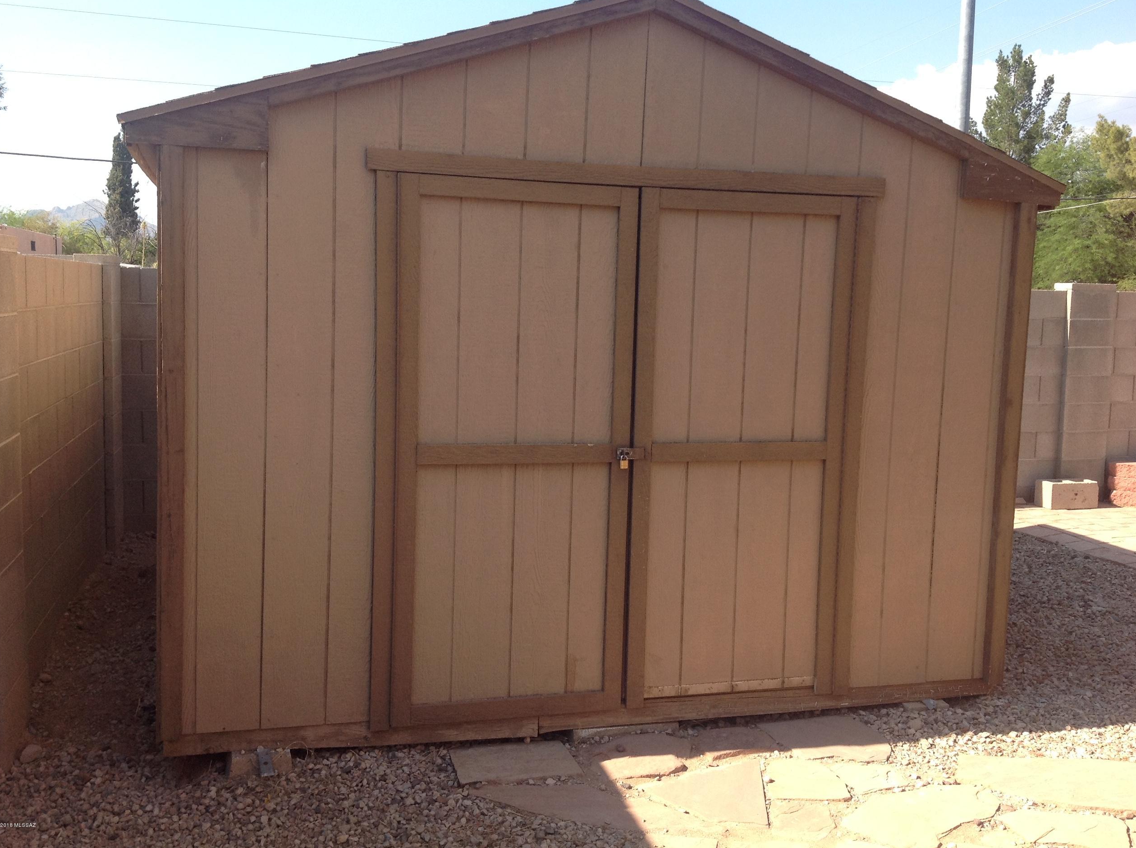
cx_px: 577
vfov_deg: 39.6
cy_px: 416
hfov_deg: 51.4
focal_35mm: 36
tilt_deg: -6.1
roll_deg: -1.0
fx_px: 1180
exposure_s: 1/775
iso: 50
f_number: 2.4
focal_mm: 4.28
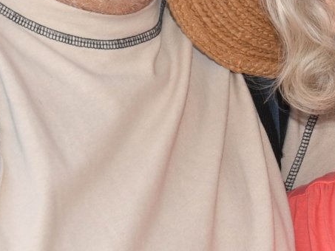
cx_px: 215
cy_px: -37
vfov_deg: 4.6
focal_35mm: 326
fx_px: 3156
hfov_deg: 6.1
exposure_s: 1/250
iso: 500
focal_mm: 50
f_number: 6.3
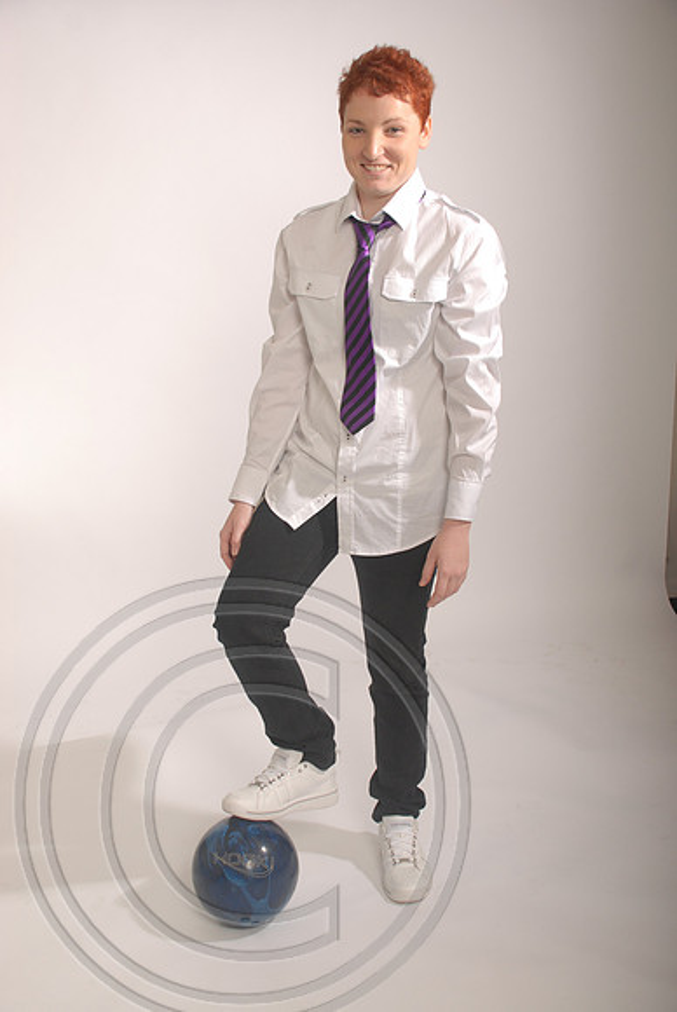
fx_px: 1182
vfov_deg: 46.4
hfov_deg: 32.0
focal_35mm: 42
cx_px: 338
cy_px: 506
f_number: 5.6
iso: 125
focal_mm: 28
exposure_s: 1/200
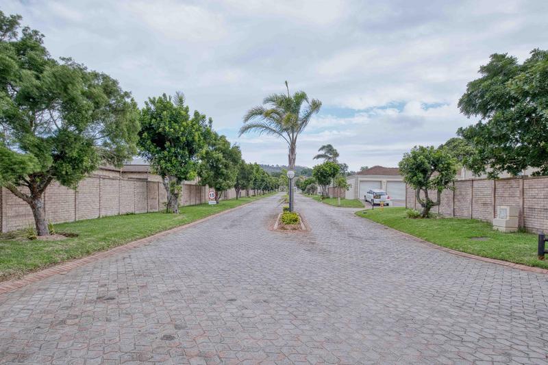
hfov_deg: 81.2
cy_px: 182
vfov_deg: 59.5
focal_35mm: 21
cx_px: 274
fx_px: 320
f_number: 8
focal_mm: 13.8
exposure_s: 1/250
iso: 320
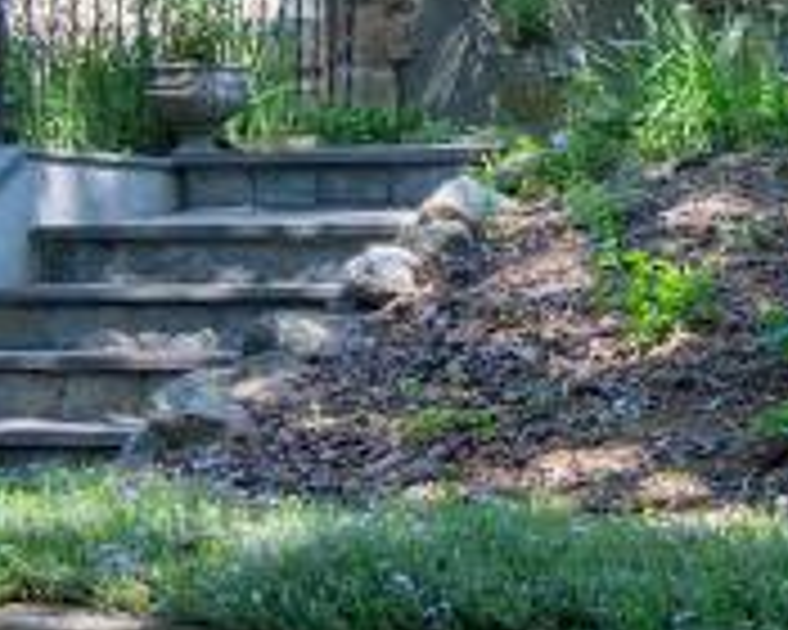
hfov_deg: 16.0
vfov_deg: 12.9
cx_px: 892
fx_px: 2705
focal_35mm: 116
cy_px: -180
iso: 640
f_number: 14
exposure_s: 1/100
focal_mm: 20
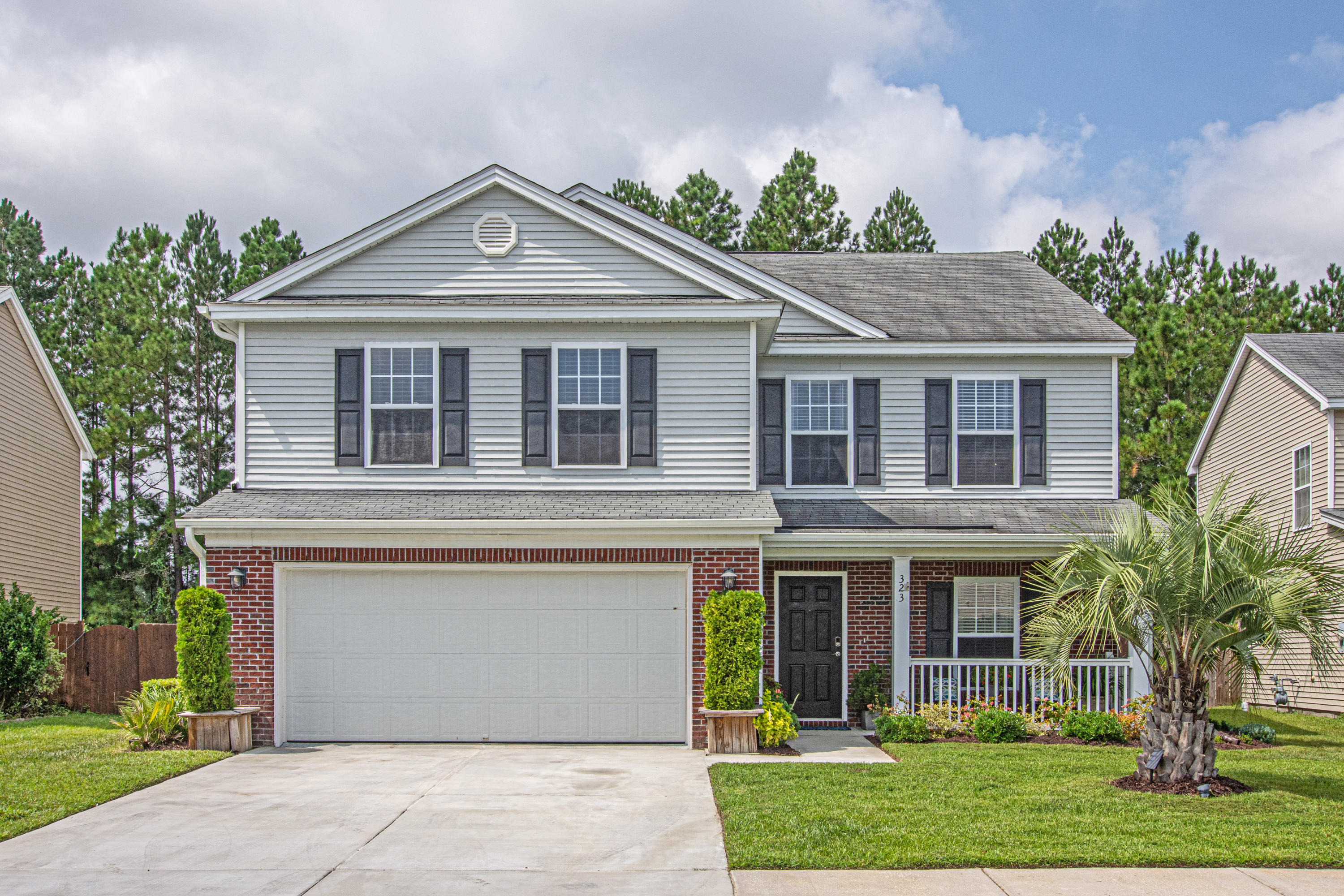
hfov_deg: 61.9
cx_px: 672
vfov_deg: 43.6
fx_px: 1120
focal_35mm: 30
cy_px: 448
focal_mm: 20
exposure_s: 1/640
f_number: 10
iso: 320
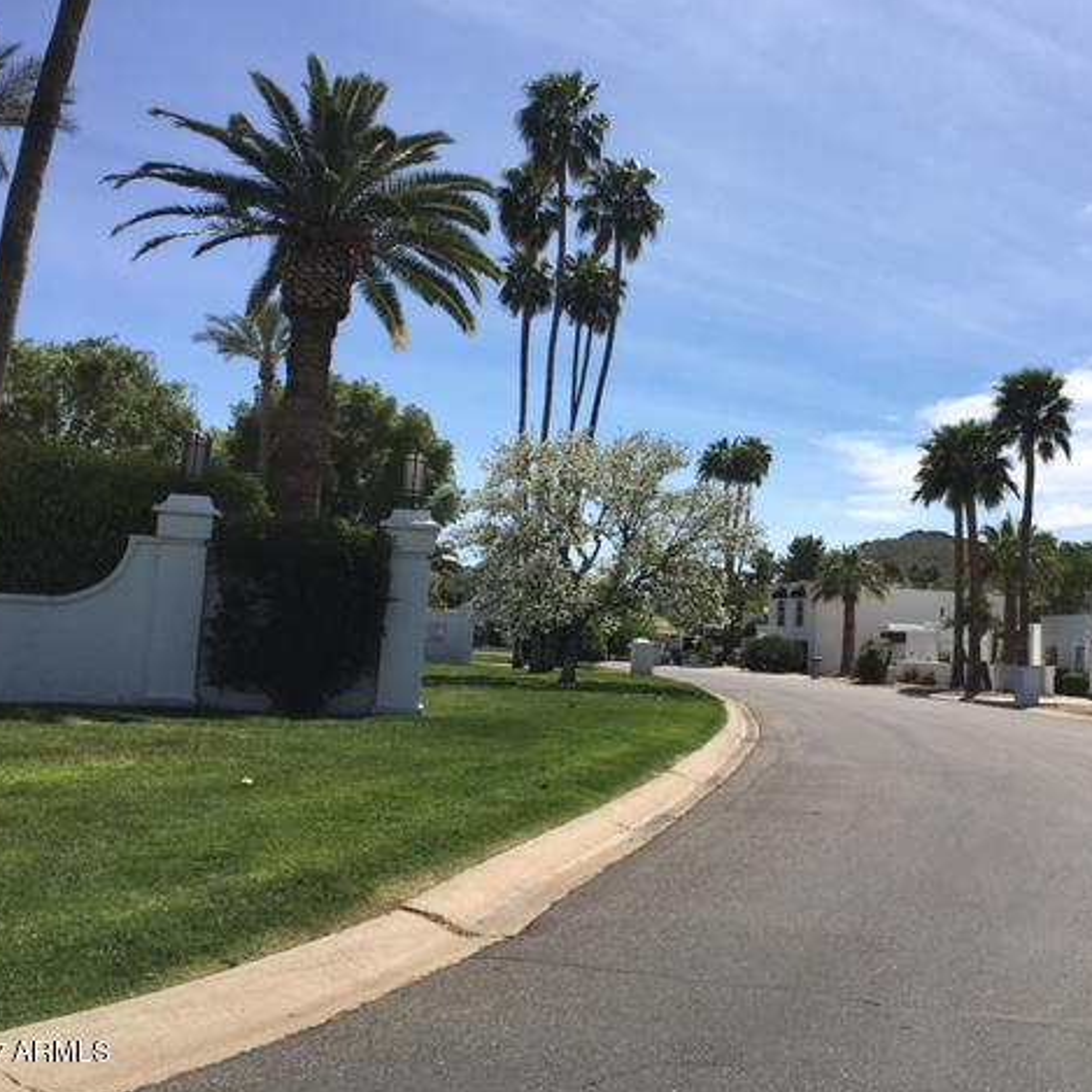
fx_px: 1249
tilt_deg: +4.9
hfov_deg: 46.9
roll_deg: -2.9
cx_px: 673
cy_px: 540
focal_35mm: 35
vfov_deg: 47.2
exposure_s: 1/2404
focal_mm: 4.15
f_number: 2.2
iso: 25
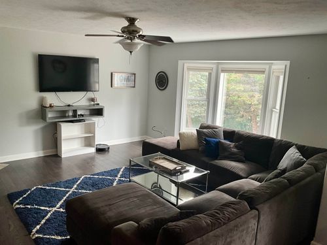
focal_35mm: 29
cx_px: 164
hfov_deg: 61.7
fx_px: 274
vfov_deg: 48.2
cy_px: 122
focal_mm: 3
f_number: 1.8
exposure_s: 1/89
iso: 64
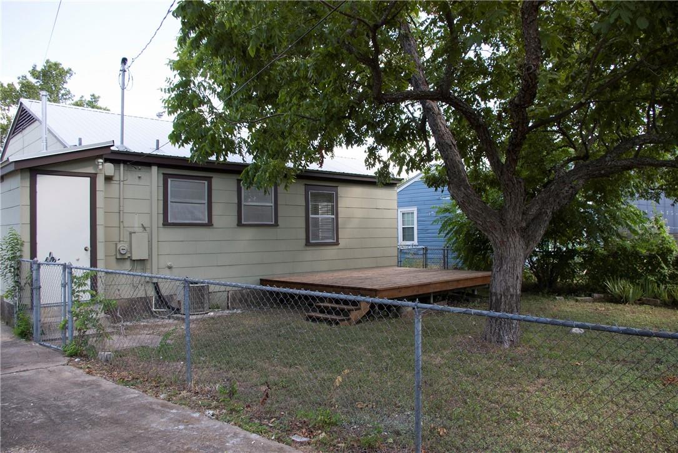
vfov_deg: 48.0
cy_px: 226
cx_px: 339
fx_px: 509
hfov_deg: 67.4
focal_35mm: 27
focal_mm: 18
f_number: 6.7
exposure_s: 1/125
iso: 200
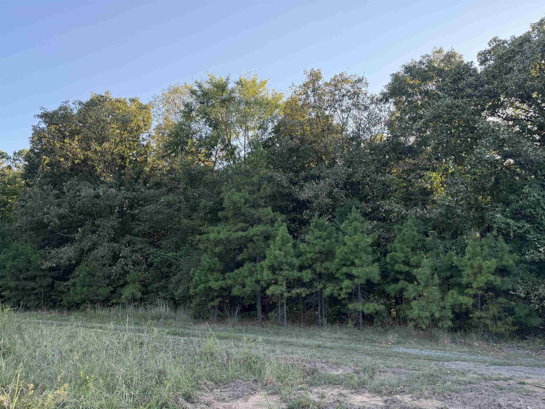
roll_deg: +1.0
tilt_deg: +10.8
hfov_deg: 71.6
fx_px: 378
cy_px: 204
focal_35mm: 24
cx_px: 272
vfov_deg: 56.8
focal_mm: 6.76
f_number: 1.78
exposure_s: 1/695
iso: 100
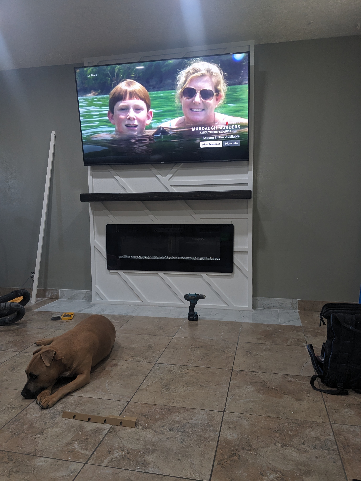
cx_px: 180
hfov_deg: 51.4
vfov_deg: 65.3
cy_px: 240
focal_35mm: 27
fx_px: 375
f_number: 1.73
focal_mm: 4.38
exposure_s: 1/120
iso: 246
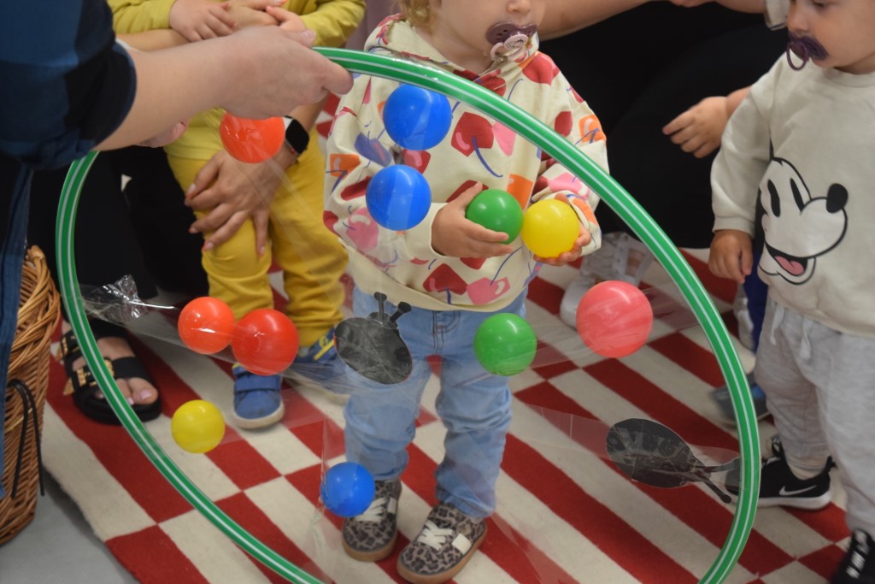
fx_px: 1750
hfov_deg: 28.1
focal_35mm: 72
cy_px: 292
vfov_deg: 18.9
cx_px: 438
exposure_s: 1/60
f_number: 5.3
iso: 1400
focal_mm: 48
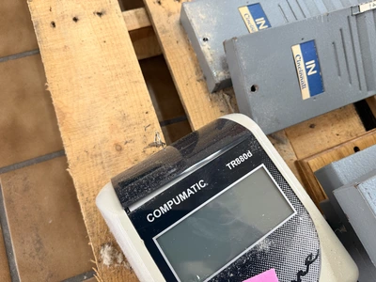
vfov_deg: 56.8
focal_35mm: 24
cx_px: 188
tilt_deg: -74.2
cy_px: 141
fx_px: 261
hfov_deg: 71.6
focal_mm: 6.76
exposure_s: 1/60
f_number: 1.78
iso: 250
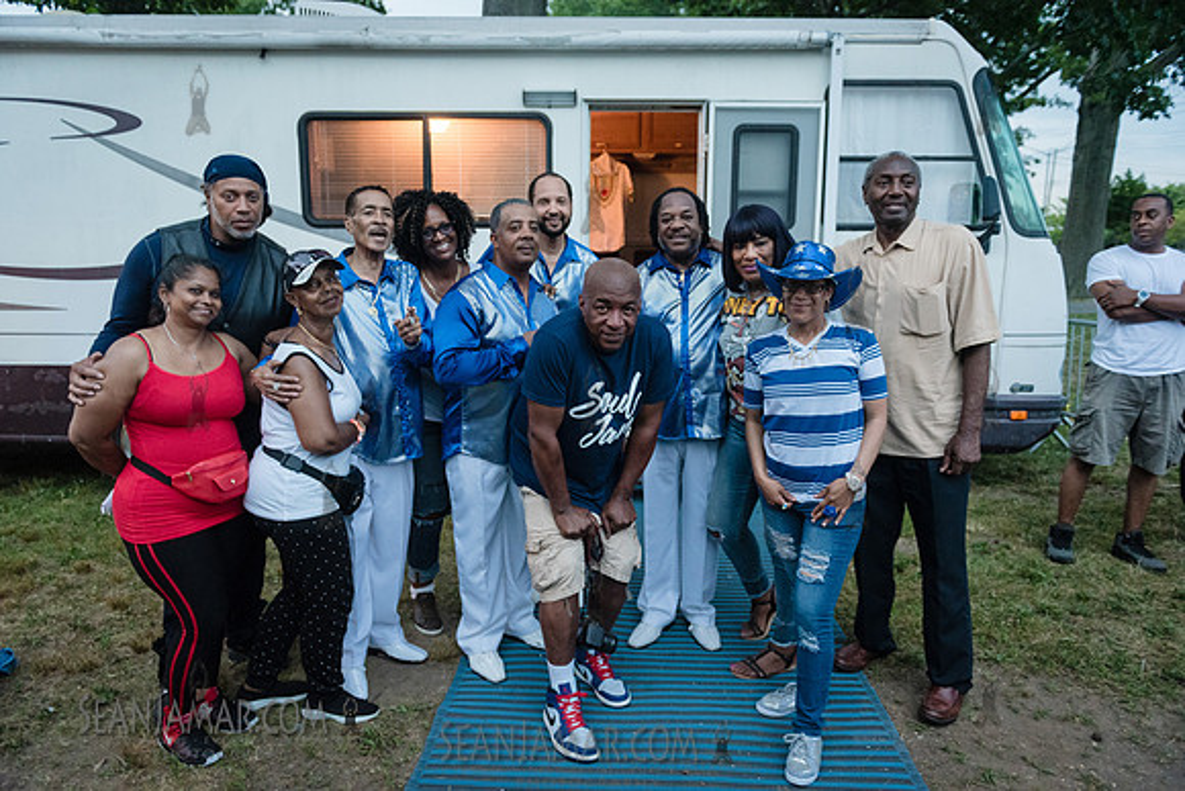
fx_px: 790
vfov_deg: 53.2
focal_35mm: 24
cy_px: 396
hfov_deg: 73.7
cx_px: 592
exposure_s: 1/200
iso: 4000
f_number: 2.8
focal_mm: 24
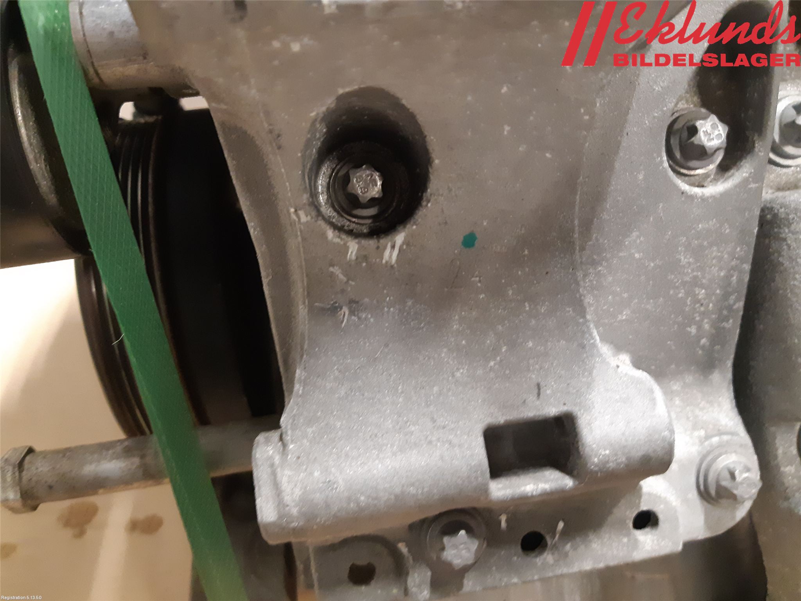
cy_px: 300
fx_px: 602
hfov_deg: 67.3
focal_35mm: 26
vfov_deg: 53.1
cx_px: 400
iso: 400
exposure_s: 1/25
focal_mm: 3.93
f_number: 1.7
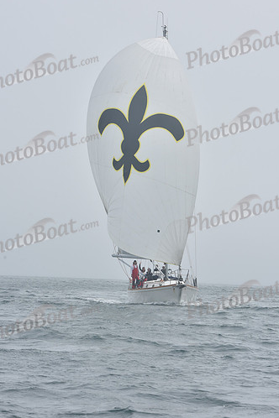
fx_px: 1651
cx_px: 142
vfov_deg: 14.4
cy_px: 180
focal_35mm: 142
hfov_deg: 9.7
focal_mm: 122
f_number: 13
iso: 250
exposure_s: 1/800
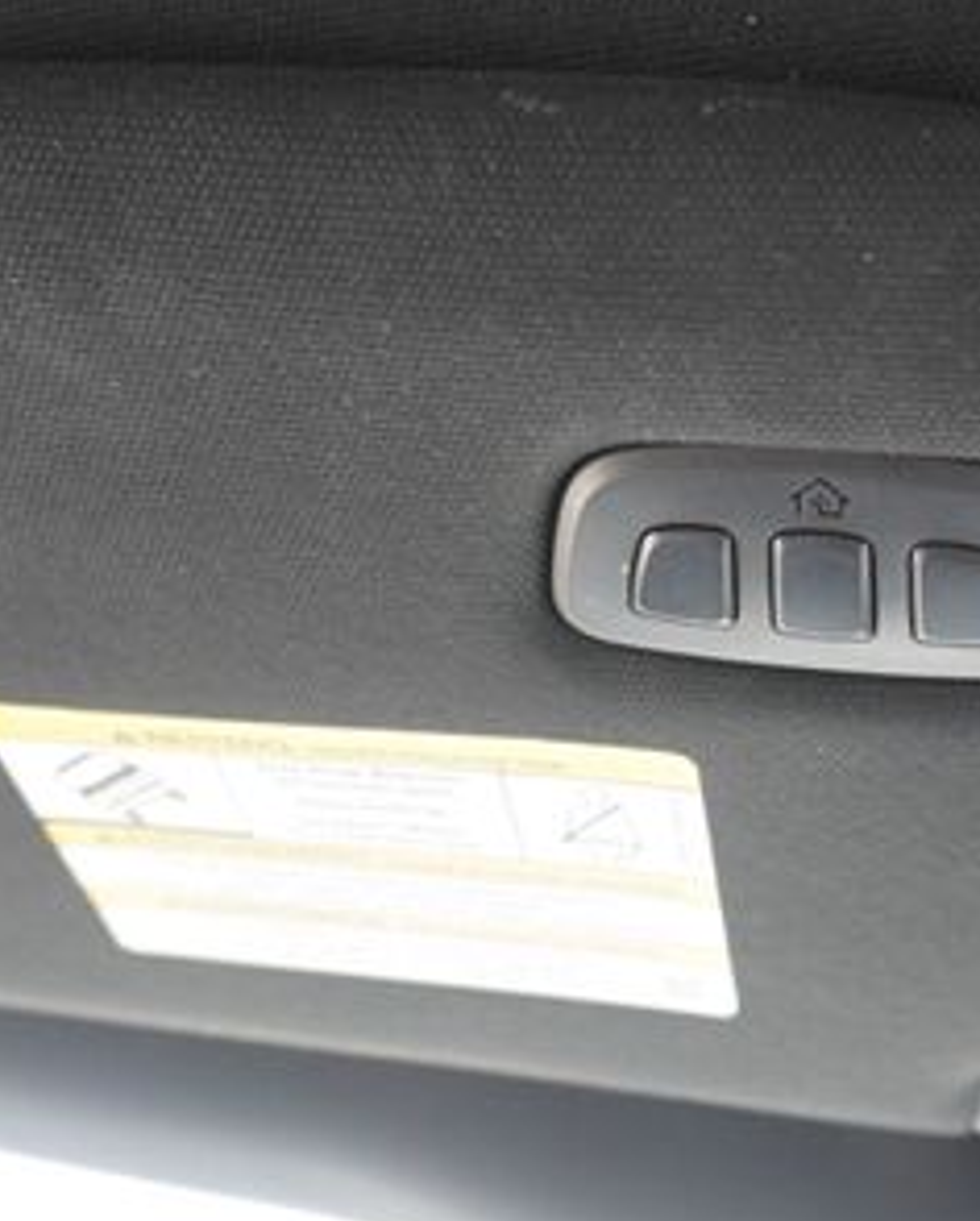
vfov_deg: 37.9
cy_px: 536
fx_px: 1773
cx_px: 685
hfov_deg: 30.6
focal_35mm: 49
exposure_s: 1/60
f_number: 4
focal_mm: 16
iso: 800
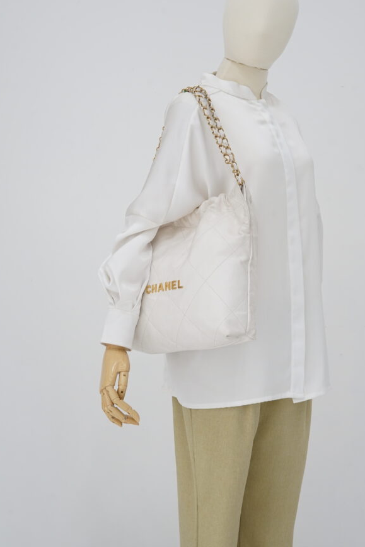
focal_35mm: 59
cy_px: 260
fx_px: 897
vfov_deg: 33.9
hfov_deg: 23.0
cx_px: 206
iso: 640
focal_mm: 50
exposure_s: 1/10
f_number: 8
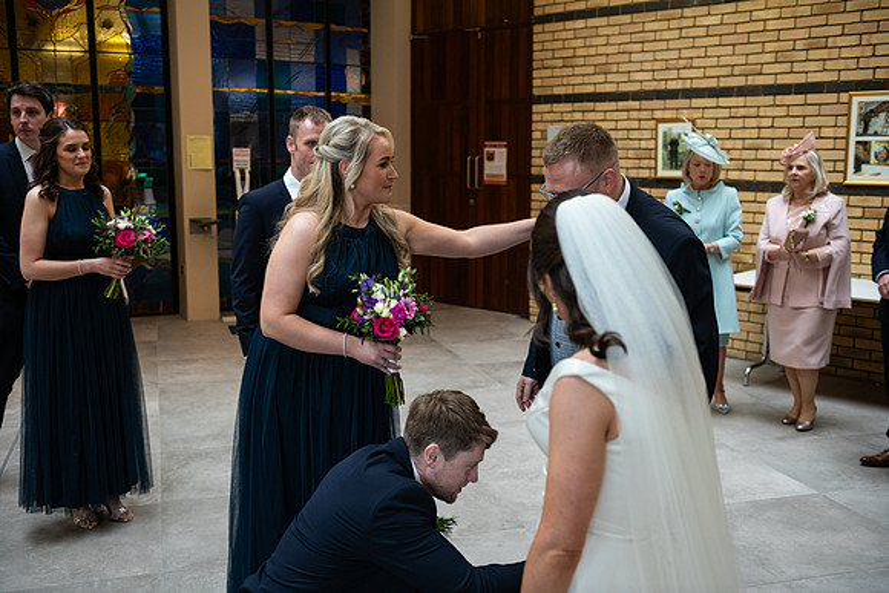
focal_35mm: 38
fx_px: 939
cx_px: 444
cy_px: 296
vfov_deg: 35.1
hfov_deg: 50.7
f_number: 3.5
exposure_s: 1/160
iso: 800
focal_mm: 38
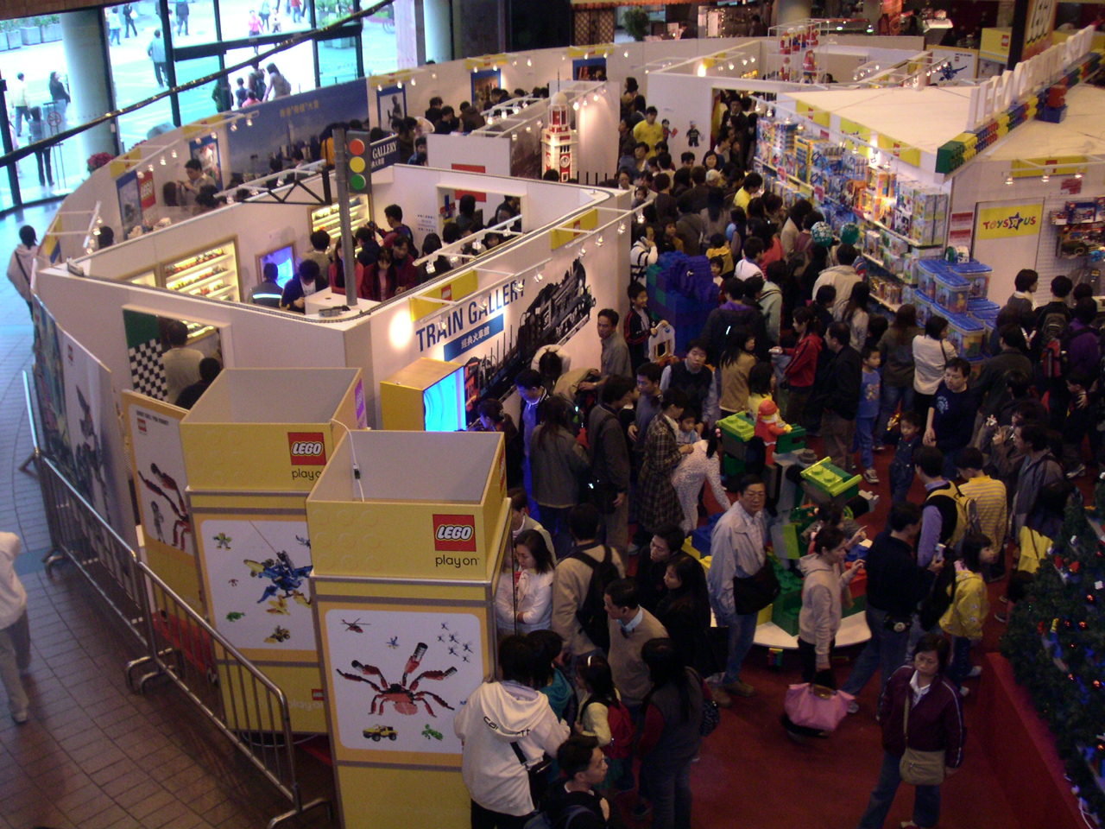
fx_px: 1213
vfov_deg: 37.7
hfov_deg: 49.0
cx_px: 552
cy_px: 414
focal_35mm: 38
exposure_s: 1/50
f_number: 2.8
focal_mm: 6
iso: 160
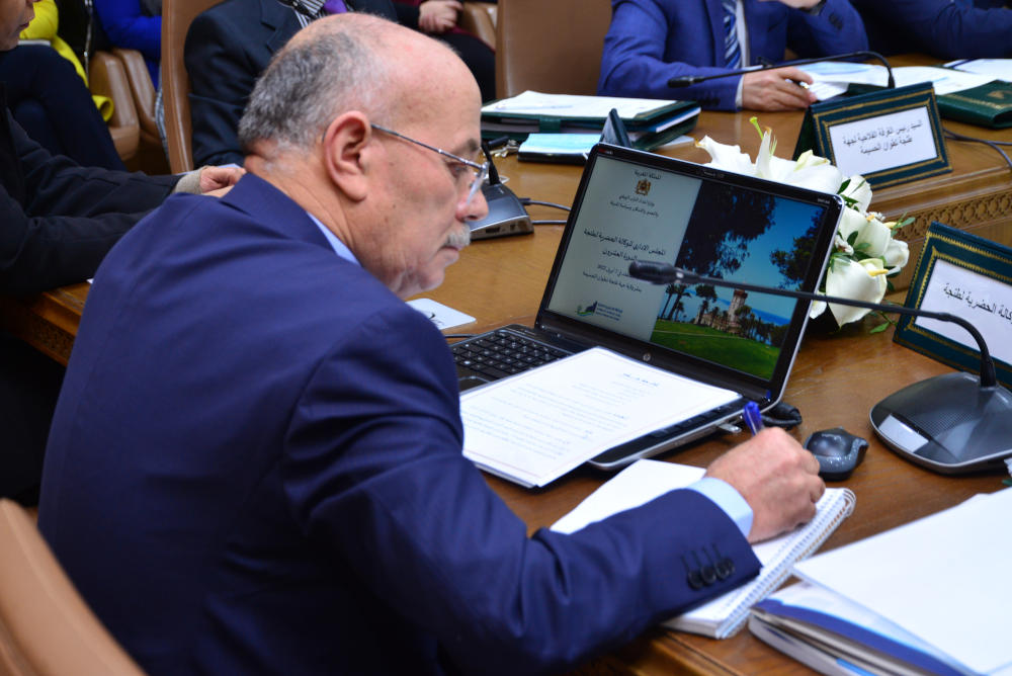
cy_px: 338
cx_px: 506
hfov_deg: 30.9
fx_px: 1828
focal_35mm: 65
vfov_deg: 20.9
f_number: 7.1
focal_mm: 65
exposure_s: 1/60
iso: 1250
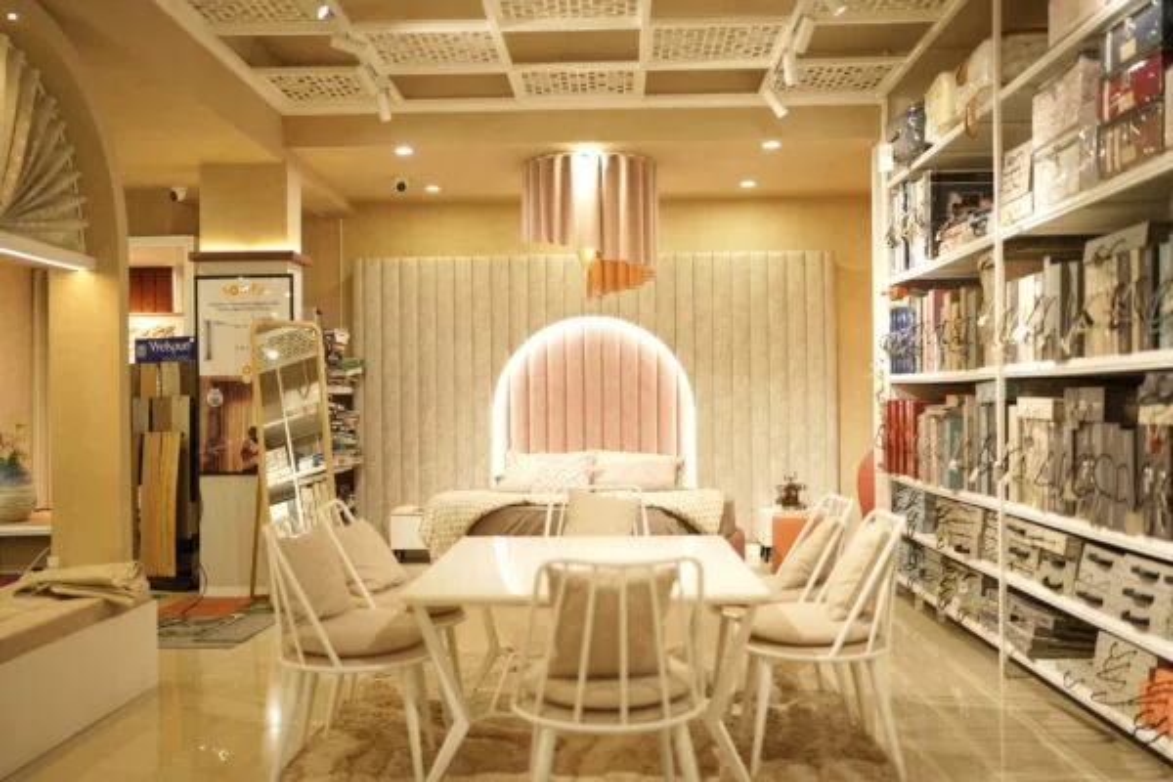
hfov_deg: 54.4
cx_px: 586
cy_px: 391
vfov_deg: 37.9
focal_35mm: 35
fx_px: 1140
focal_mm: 35
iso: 200
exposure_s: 1/100
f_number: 1.6
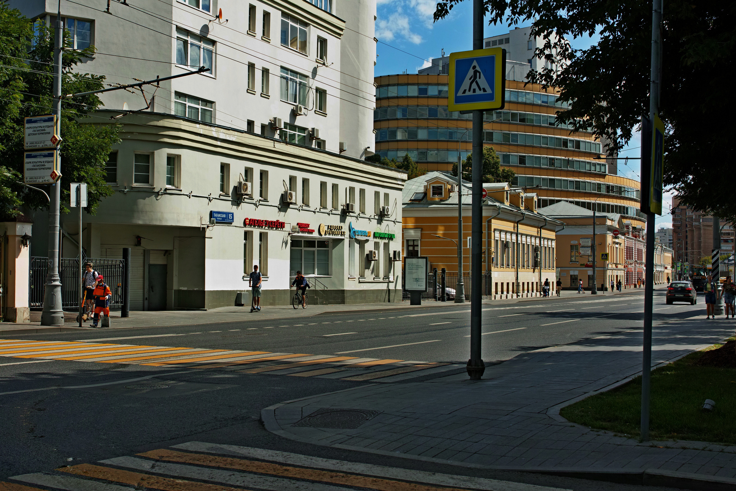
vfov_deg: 25.8
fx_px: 1073
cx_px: 368
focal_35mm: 52
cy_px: 246
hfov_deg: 37.9
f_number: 5
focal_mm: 35
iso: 100
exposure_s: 1/640
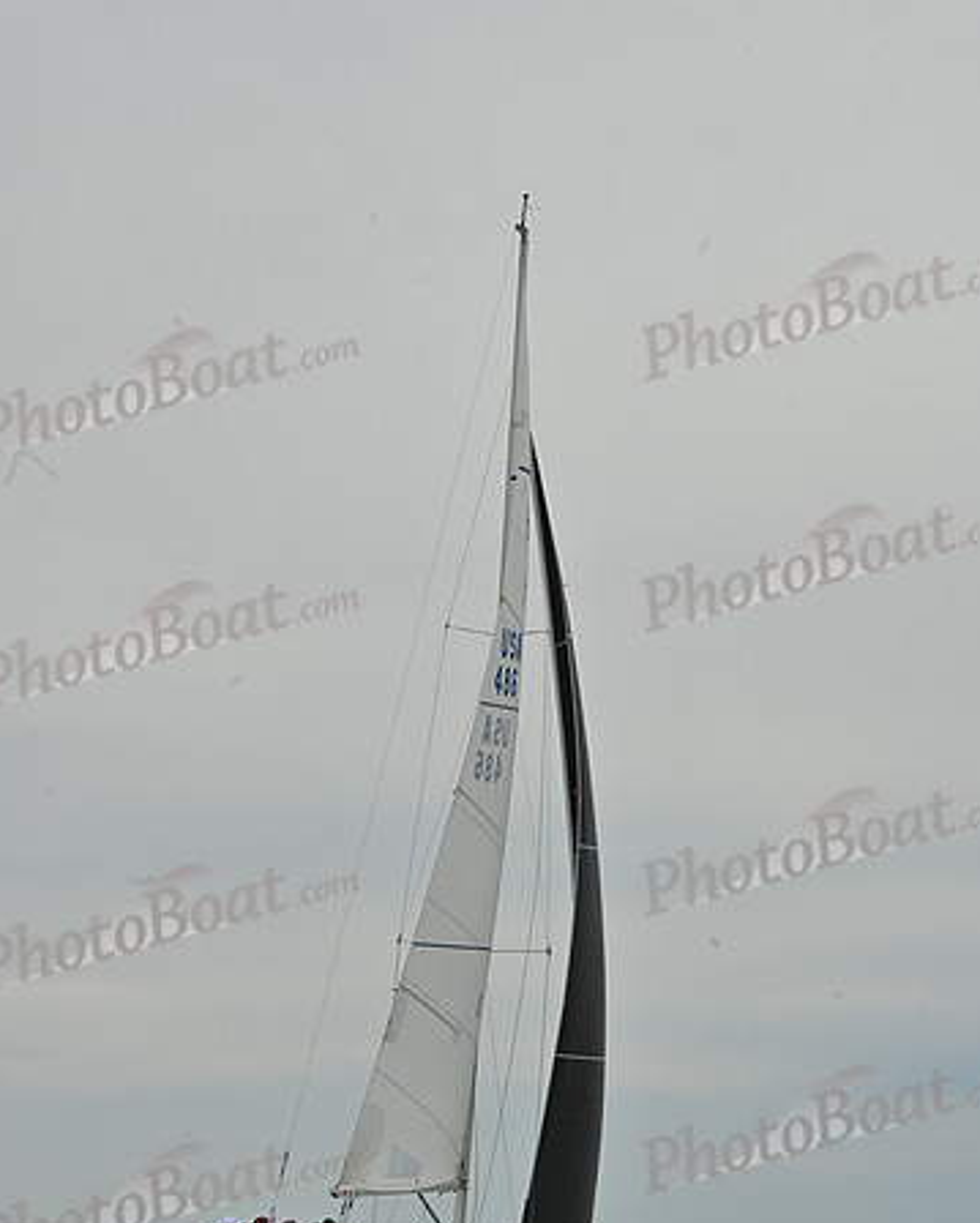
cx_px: 501
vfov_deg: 16.1
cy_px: 743
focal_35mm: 119
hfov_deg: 13.0
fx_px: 4310
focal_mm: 98
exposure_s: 1/1000
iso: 320
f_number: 14
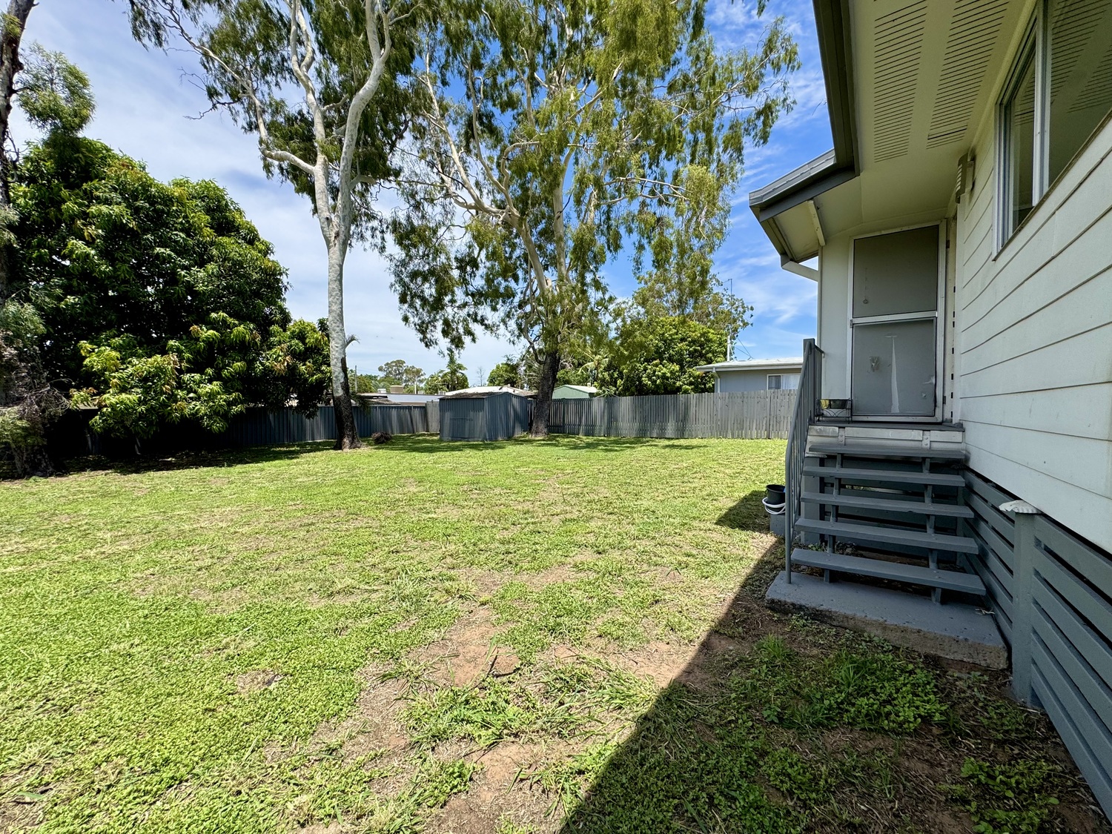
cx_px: 556
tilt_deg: +0.5
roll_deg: -1.2
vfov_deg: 85.7
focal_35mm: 14
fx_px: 450
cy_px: 417
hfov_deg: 102.1
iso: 40
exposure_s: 1/1477
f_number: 2.2
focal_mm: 2.22
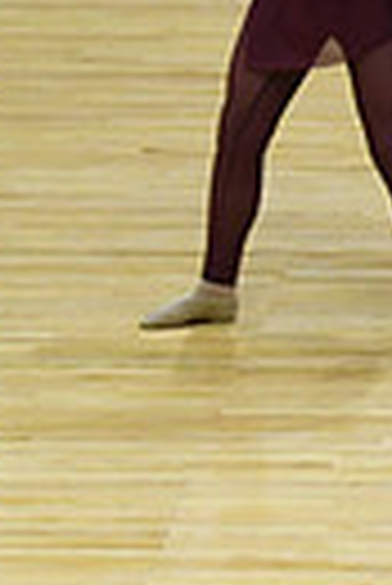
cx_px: 1275
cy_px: -38
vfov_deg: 3.9
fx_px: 8486
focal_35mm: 521
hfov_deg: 2.6
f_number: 3.5
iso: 4000
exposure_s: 1/400
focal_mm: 78
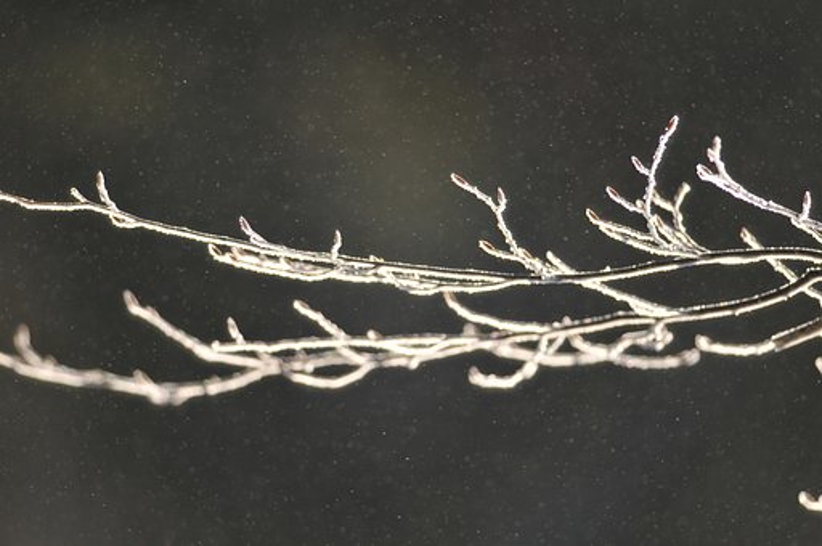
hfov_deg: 4.6
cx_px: 411
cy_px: 273
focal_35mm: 450
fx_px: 10262
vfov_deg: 3.0
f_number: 4
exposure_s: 1/1000
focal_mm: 300
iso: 200
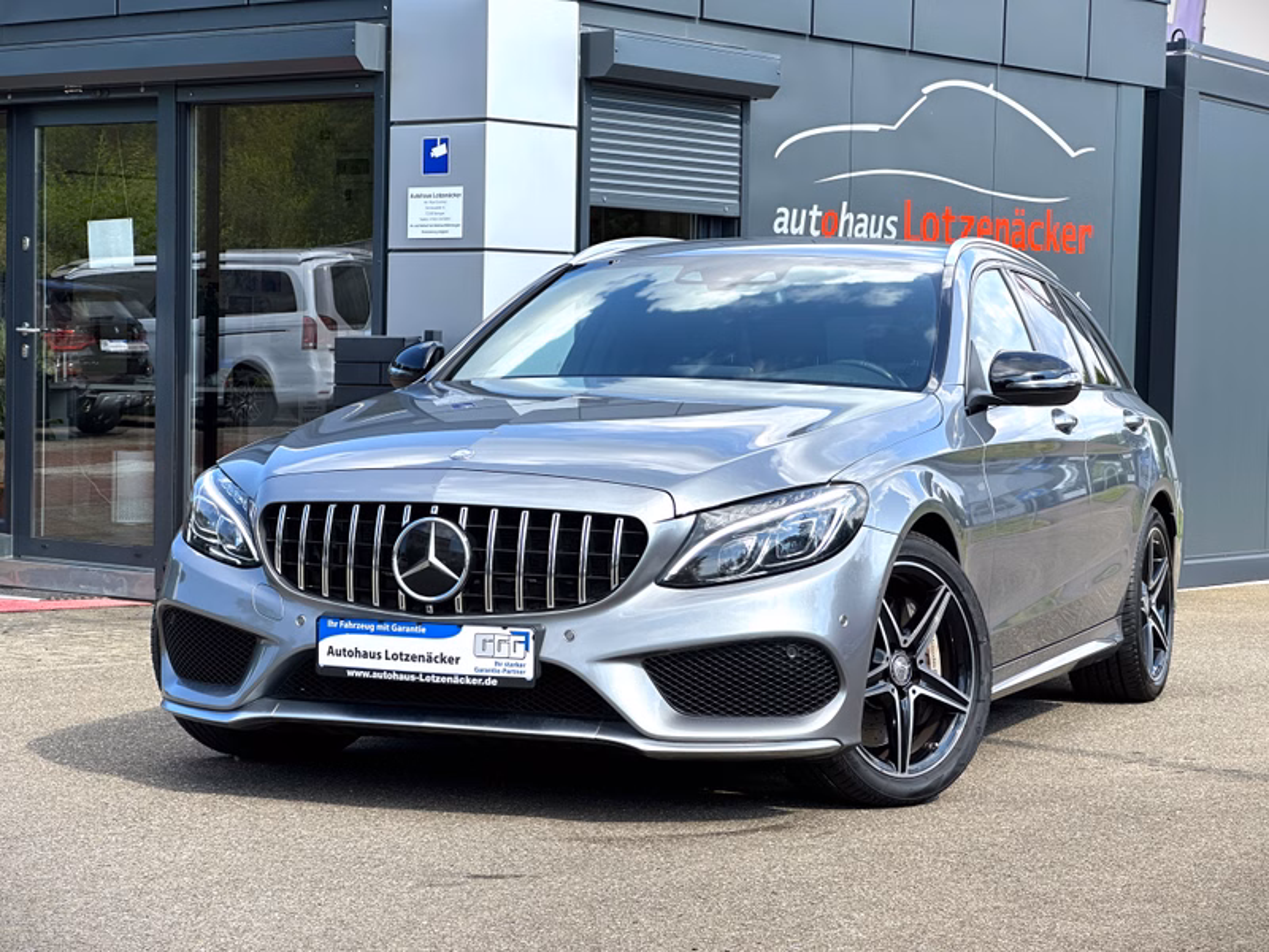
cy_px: 476
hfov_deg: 25.3
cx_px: 634
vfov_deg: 19.1
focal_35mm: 77
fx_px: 2823
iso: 32
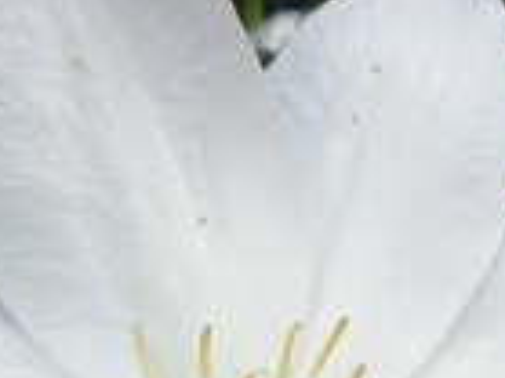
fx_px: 1312
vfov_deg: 15.4
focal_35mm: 90
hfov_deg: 21.6
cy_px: 522
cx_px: 127
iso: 100
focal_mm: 4.4
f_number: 2.8
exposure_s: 1/100
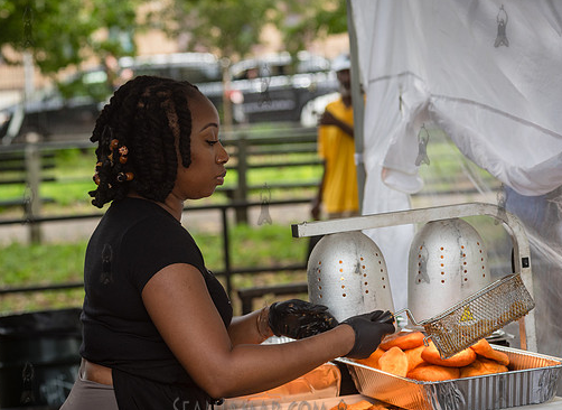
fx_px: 1768
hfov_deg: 18.0
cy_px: 193
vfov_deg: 13.2
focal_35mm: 110
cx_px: 219
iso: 500
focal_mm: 86
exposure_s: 1/320
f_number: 4
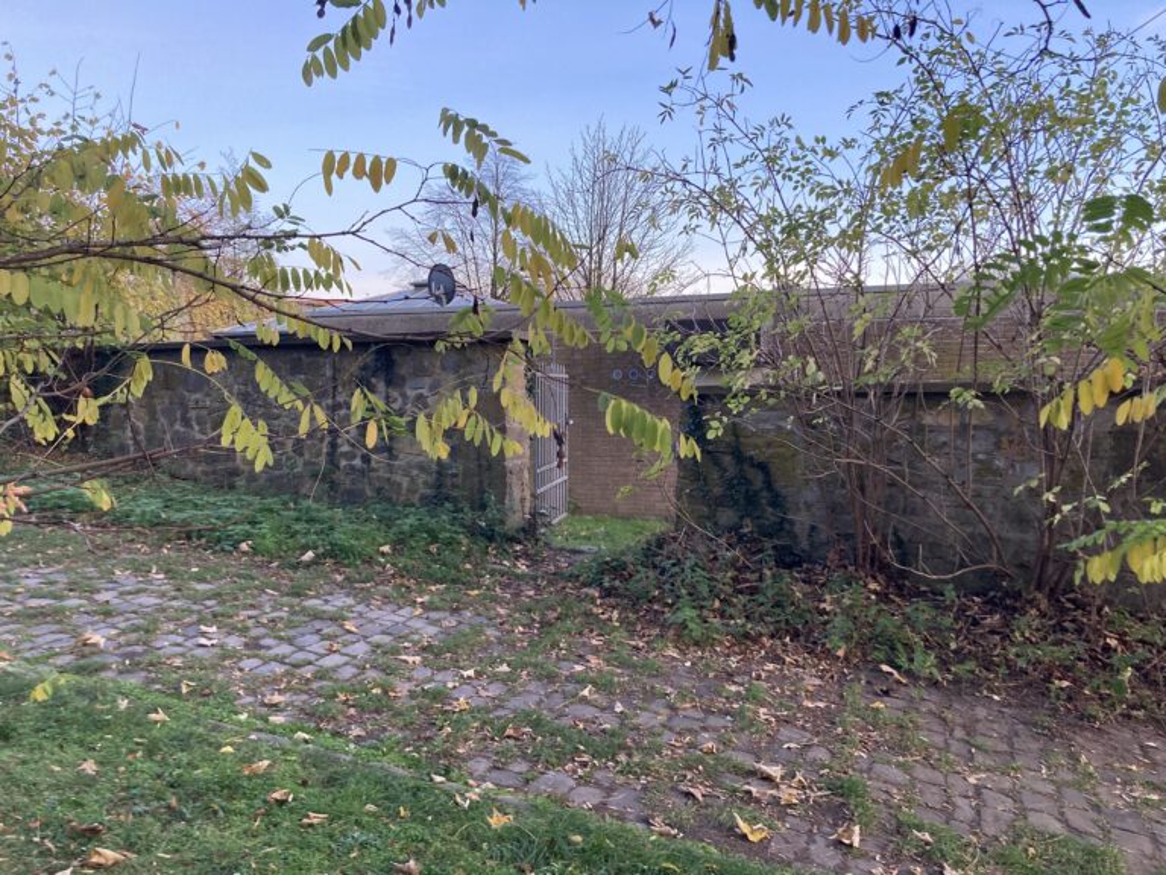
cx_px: 583
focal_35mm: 28
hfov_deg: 63.4
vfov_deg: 49.7
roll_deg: +0.6
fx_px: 943
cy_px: 438
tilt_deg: -2.2
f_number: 1.8
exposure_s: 1/60
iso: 100
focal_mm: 3.99
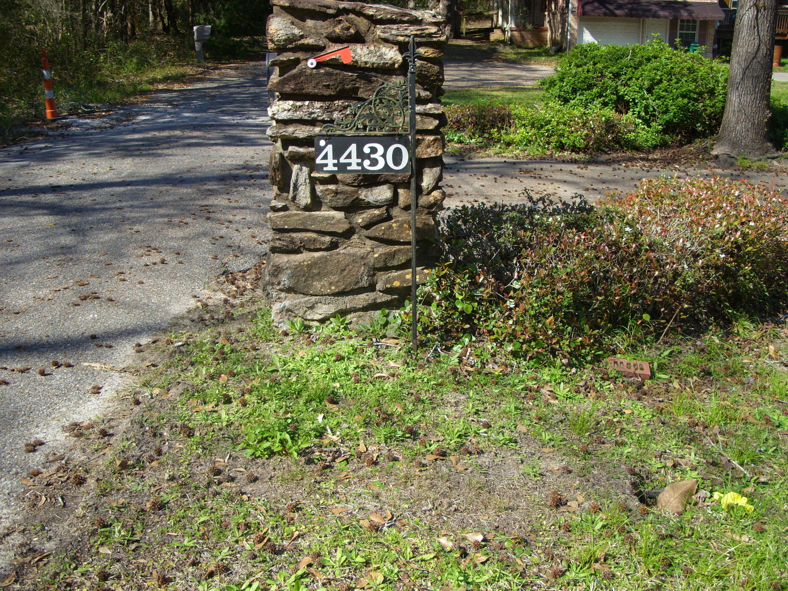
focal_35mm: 38
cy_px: 296
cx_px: 394
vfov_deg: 37.7
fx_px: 865
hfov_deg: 49.0
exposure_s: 1/647
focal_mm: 7.8
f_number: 2.8
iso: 50
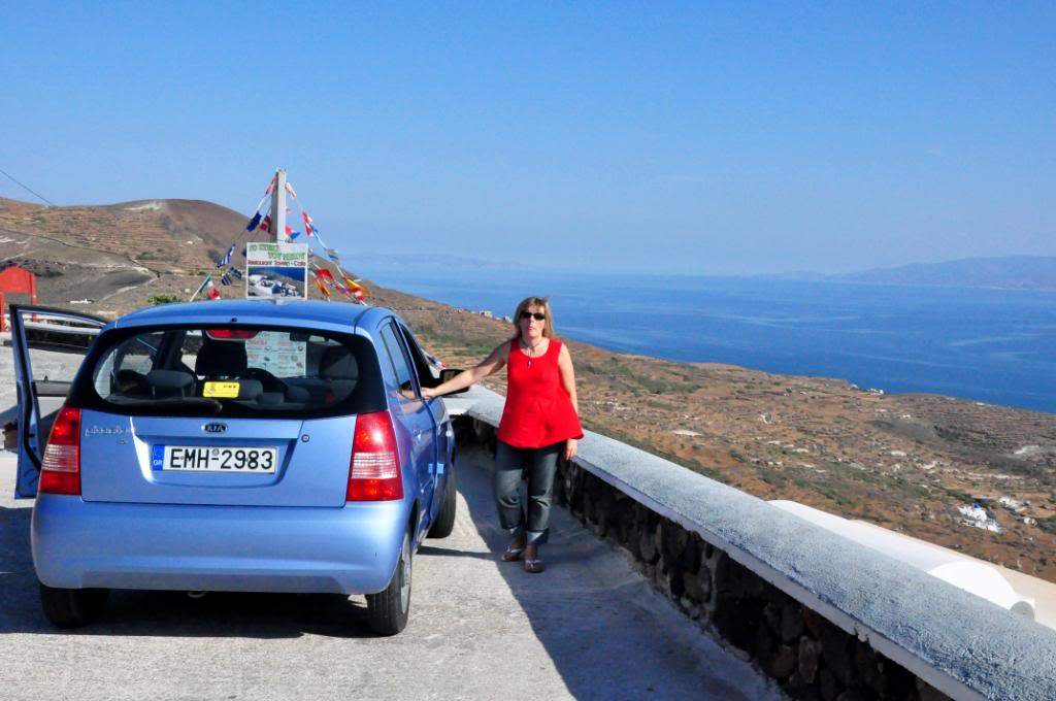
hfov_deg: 49.6
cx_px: 528
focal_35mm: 39
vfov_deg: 34.1
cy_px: 350
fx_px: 1143
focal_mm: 26
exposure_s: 1/1250
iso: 3200
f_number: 18
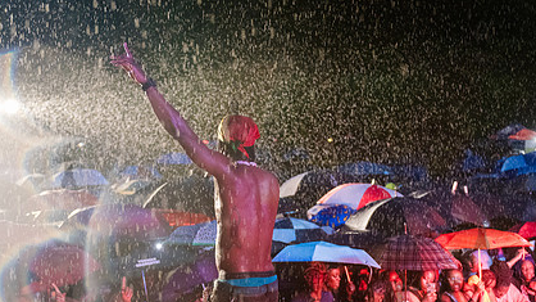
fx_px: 881
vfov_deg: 19.3
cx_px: 233
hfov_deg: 33.8
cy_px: 227
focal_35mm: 62
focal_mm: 42
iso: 5000
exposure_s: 1/320
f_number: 2.8
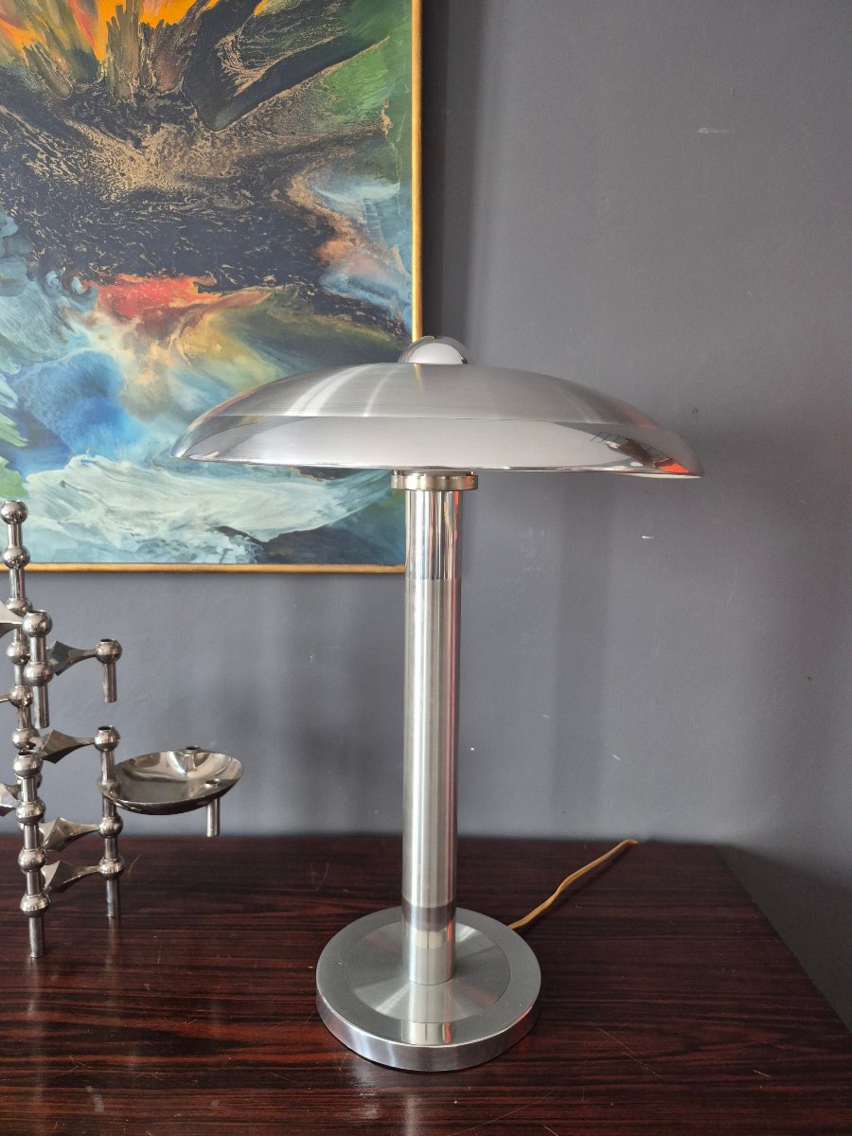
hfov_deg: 58.9
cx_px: 426
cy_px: 568
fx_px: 755
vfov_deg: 73.9
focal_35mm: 23
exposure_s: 1/100
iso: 500
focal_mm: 5.4
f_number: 1.8
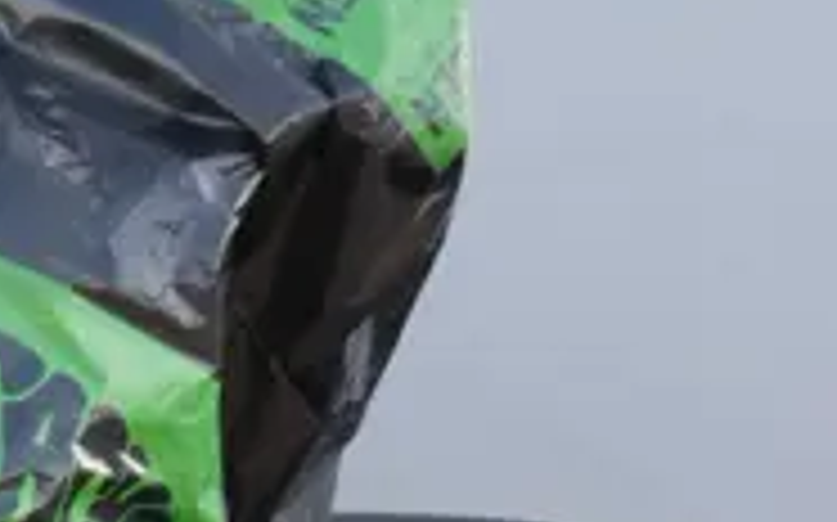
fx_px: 4263
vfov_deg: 6.6
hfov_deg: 10.3
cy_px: 1354
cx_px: -882
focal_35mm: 187
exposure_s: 1/125
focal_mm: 16
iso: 200
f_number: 3.6
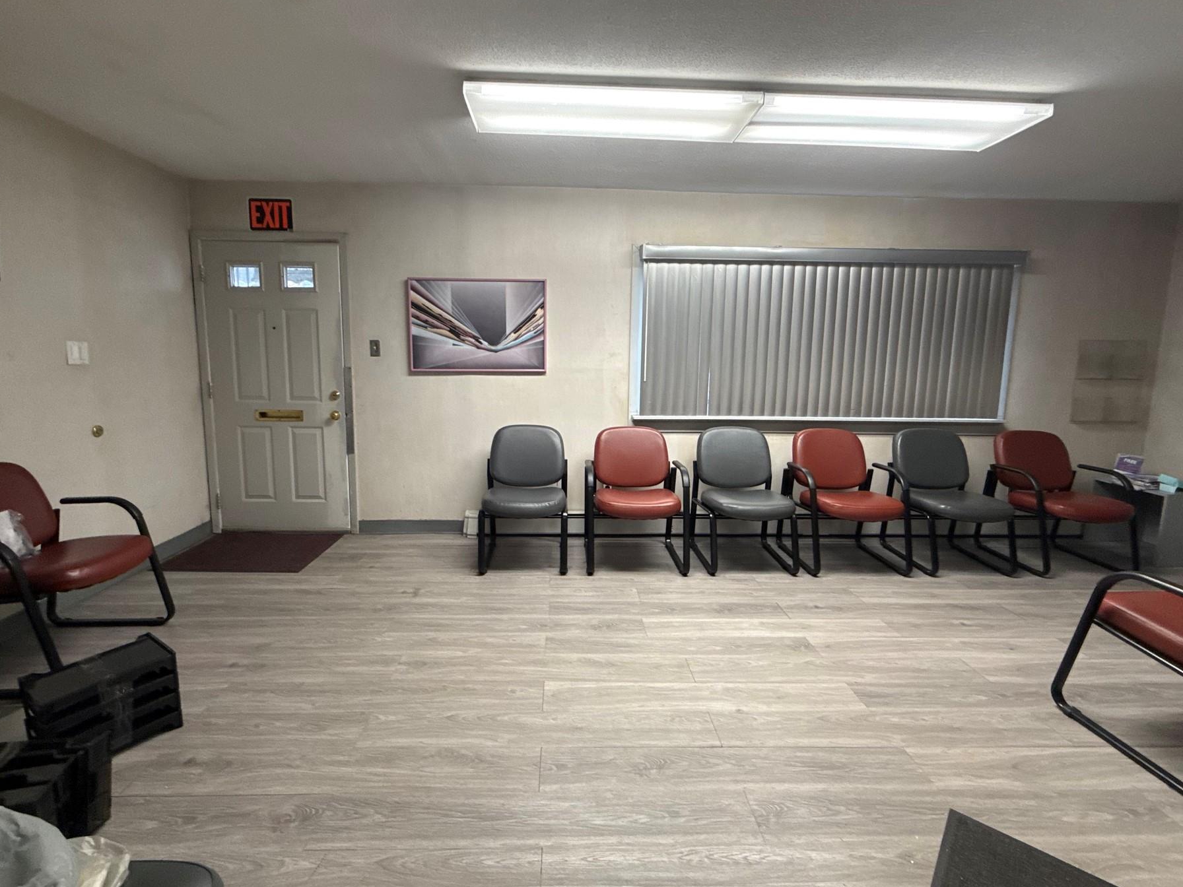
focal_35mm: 16
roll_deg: +0.4
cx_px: 581
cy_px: 425
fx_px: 547
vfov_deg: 78.1
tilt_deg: -4.7
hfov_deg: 94.5
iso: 250
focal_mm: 2.22
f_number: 2.2
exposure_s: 1/60
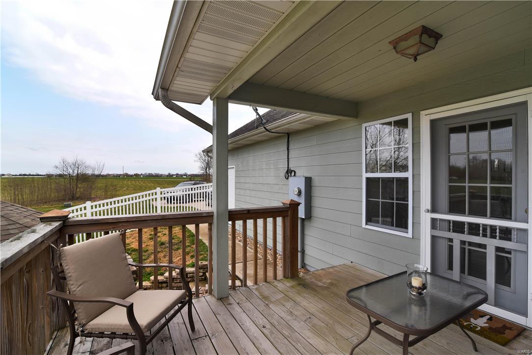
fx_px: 236
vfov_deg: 73.8
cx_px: 266
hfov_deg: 96.7
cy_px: 178
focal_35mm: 16
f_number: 8
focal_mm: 16
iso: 100
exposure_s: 1/320
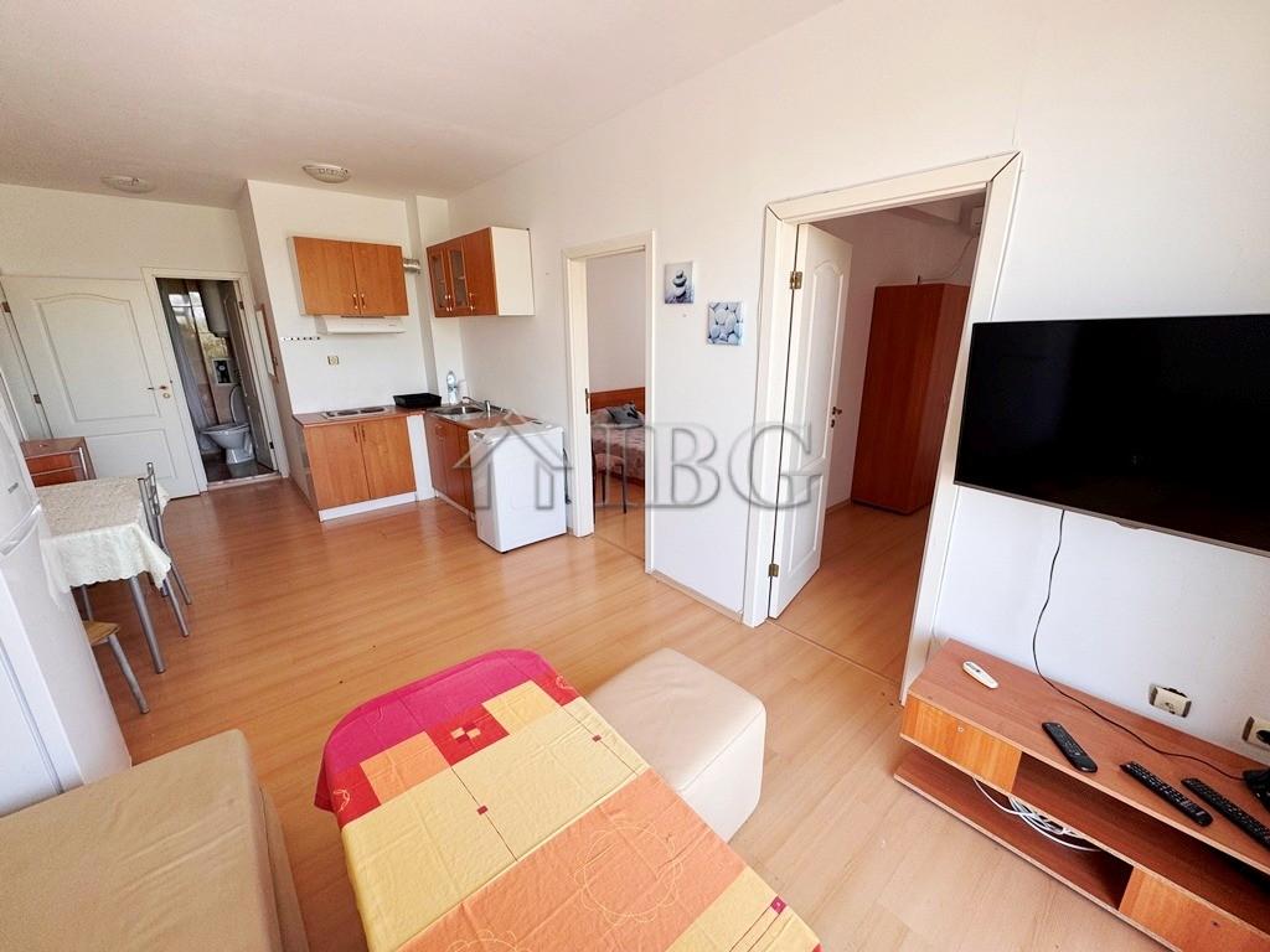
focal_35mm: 14
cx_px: 635
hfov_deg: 102.1
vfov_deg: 85.7
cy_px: 476
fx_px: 514
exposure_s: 1/99
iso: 80
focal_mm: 2.22
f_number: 2.2
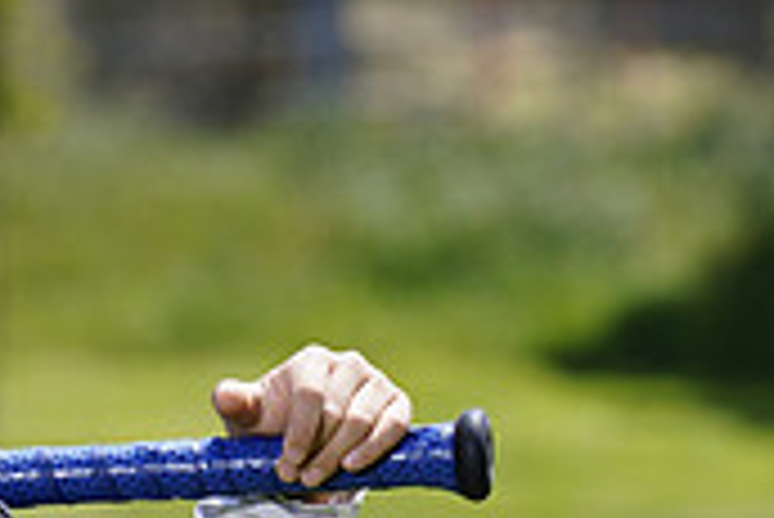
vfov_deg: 2.7
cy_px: 813
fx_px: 10952
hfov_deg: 4.0
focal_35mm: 509
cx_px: -454
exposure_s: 1/250
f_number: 6.3
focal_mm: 151
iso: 100
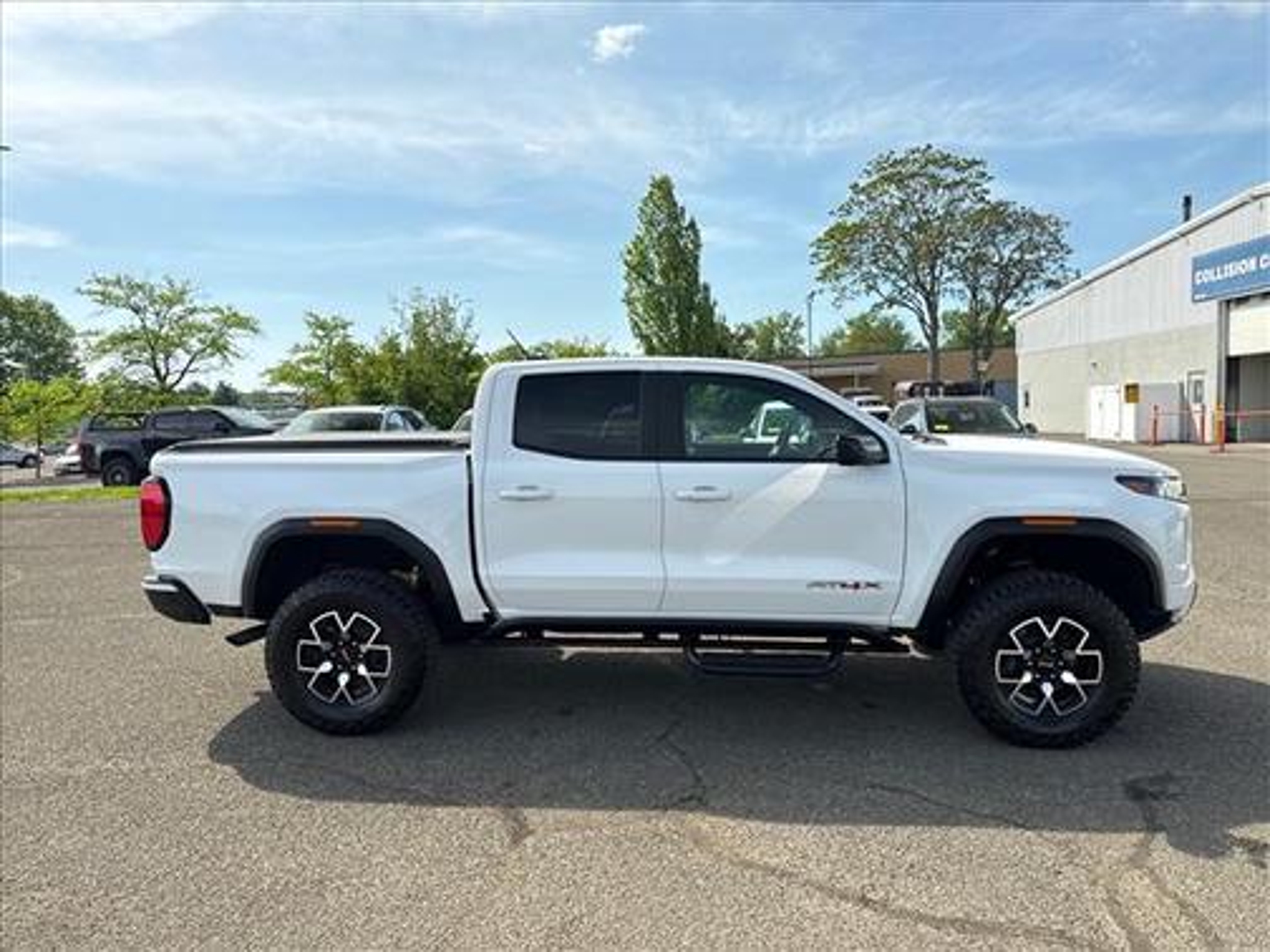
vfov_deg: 56.8
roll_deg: +2.6
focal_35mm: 24
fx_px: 881
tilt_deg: -1.8
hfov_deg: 71.6
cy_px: 476
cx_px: 635
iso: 100
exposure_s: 1/796
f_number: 1.78
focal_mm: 6.76
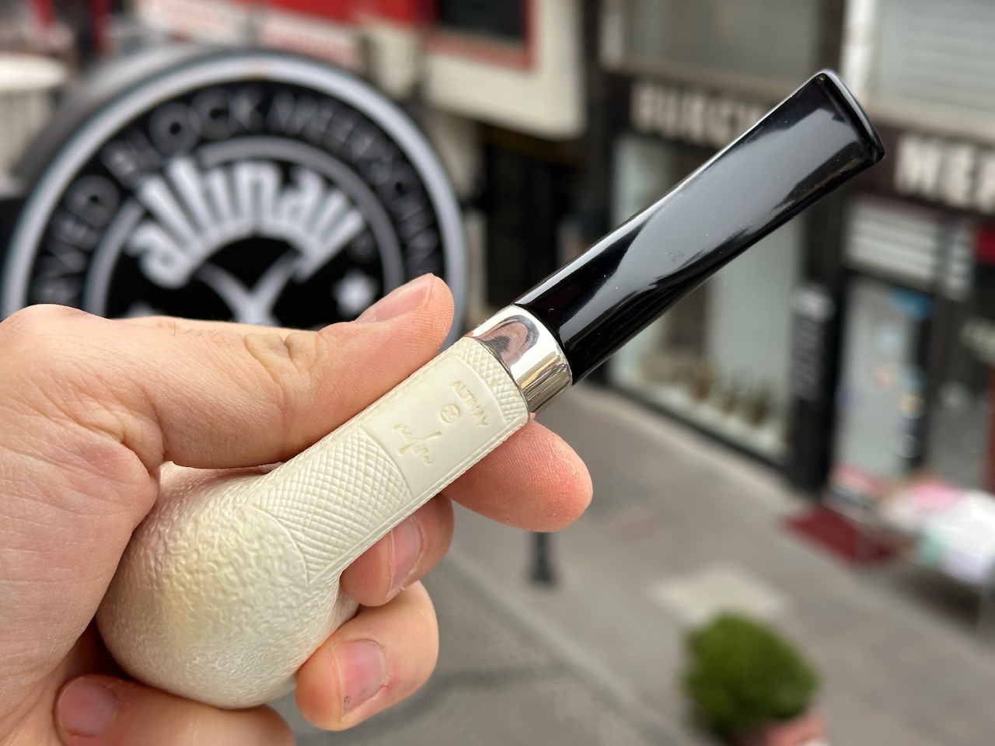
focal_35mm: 48
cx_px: 498
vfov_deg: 30.3
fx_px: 1380
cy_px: 373
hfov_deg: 39.7
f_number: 1.78
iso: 64
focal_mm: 6.86
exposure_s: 1/172
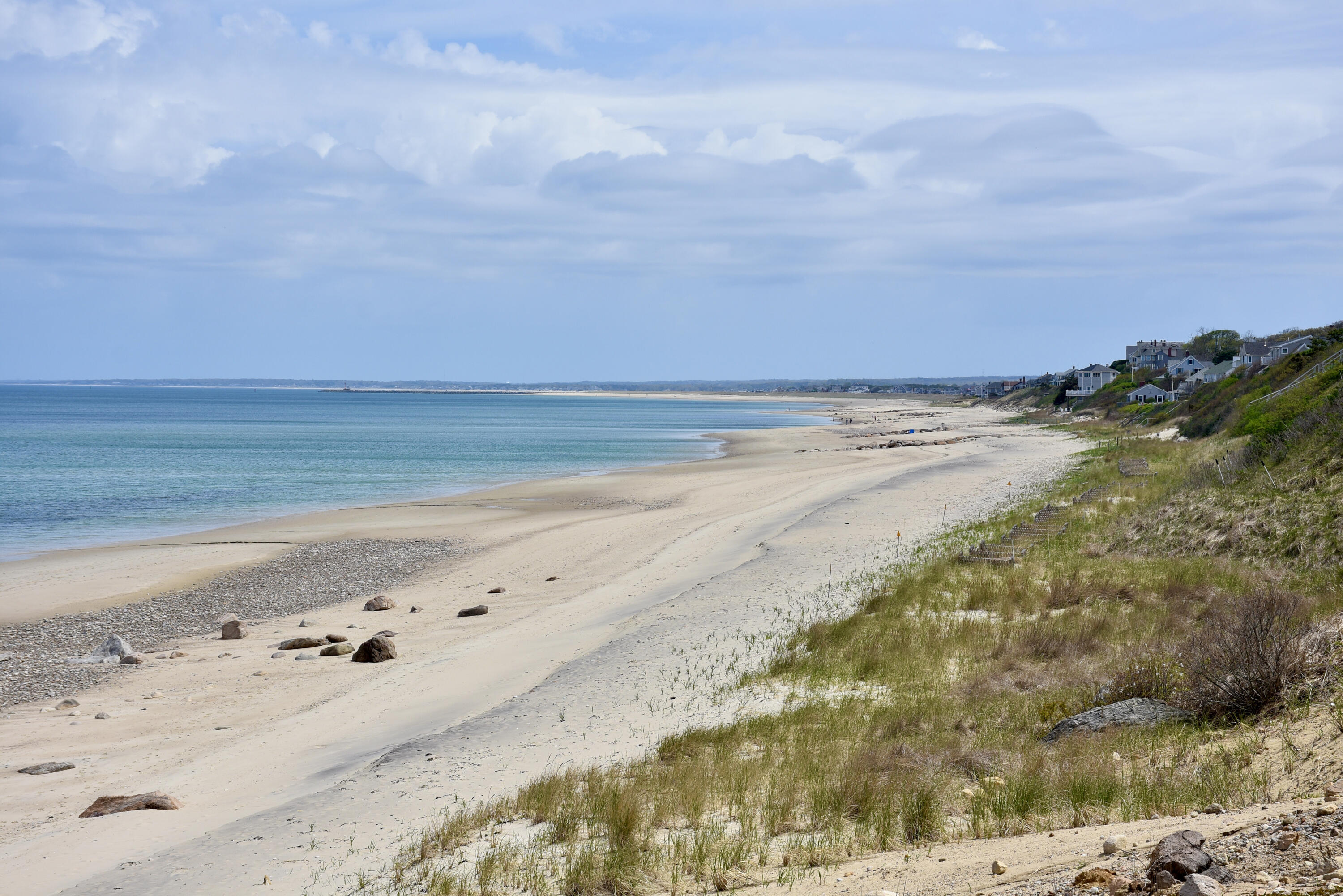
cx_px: 672
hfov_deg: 27.0
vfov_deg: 18.2
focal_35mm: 75
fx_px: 2798
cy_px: 448
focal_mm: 50
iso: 125
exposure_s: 1/500
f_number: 8
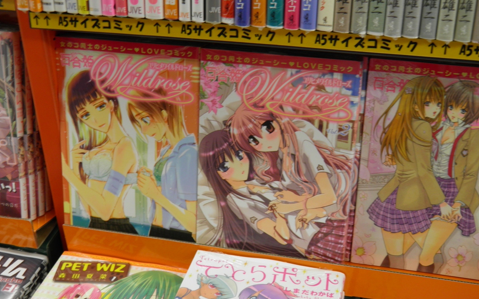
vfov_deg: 24.4
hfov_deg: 38.2
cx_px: 244
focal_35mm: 53
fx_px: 692
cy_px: 175
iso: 100
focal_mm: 8.9
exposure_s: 1/20
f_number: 3.5
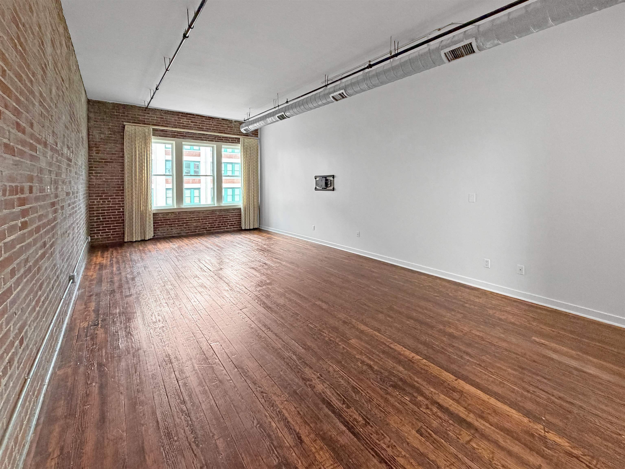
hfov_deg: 102.1
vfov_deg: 85.7
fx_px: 253
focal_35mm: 14
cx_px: 312
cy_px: 234
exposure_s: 1/60
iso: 400
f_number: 2.2
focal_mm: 2.22
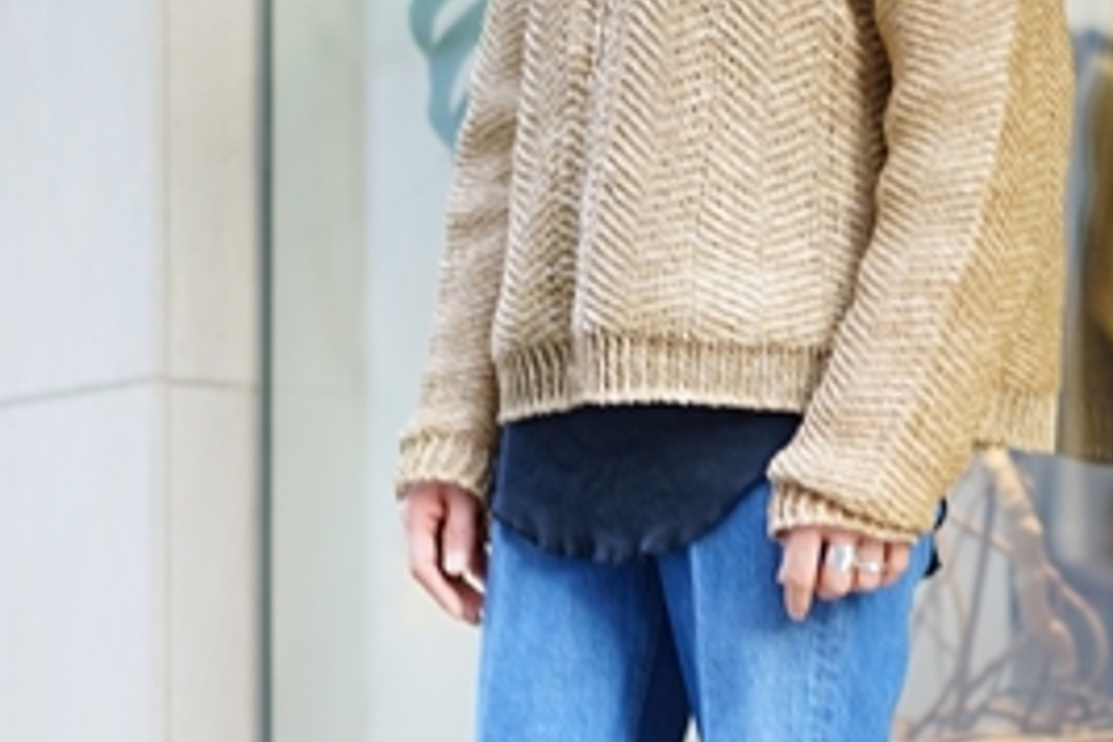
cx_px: 884
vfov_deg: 8.3
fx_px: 5101
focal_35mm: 165
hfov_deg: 12.4
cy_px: 665
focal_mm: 55
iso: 100
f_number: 1.8
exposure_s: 1/60
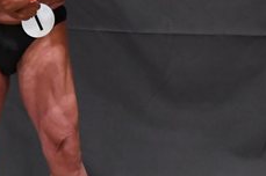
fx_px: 6375
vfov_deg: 1.6
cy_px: 39
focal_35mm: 864
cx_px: 32
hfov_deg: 2.4
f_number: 5.6
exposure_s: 1/400
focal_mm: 170
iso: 5000
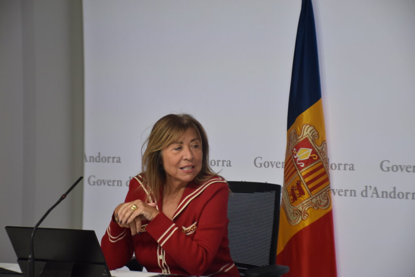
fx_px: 1470
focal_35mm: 128
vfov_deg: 10.8
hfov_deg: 16.1
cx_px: 208
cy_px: 138
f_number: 5.6
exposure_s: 1/125
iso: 400
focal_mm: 85
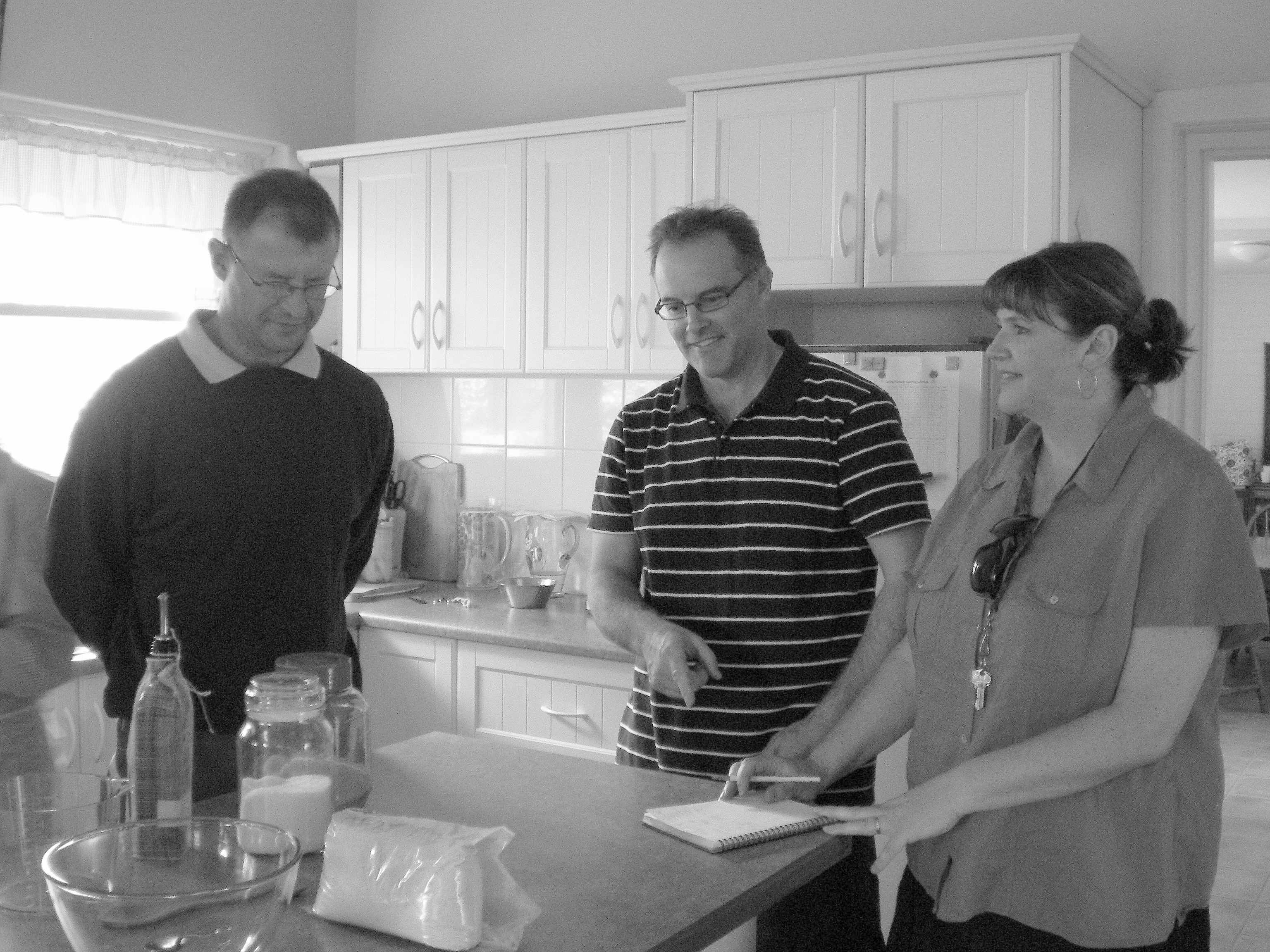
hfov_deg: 49.0
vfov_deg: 37.7
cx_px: 635
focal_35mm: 38
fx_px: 1394
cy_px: 476
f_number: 3.1
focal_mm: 6.3
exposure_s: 1/30
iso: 400
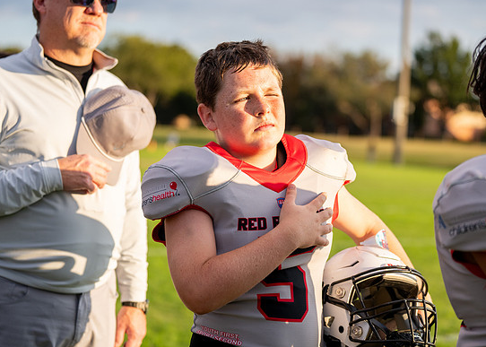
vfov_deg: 17.9
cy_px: 180
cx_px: 267
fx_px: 1104
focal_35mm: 80
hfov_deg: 24.8
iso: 400
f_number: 2.8
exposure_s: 1/1600
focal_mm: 70
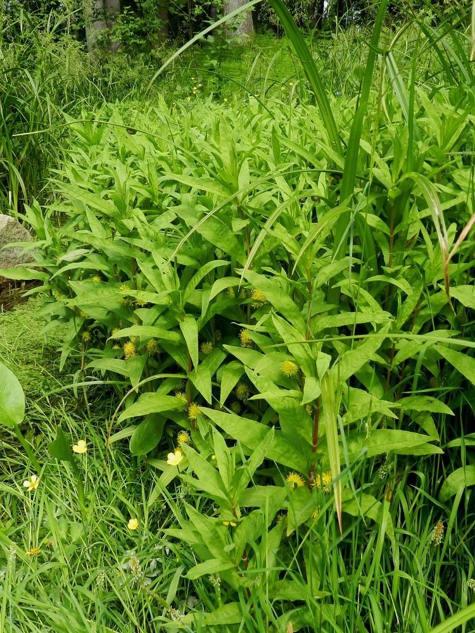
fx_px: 695
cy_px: 316
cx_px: 238
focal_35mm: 38
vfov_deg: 49.0
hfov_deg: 37.7
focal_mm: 6.7
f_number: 4
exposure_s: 1/200
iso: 160
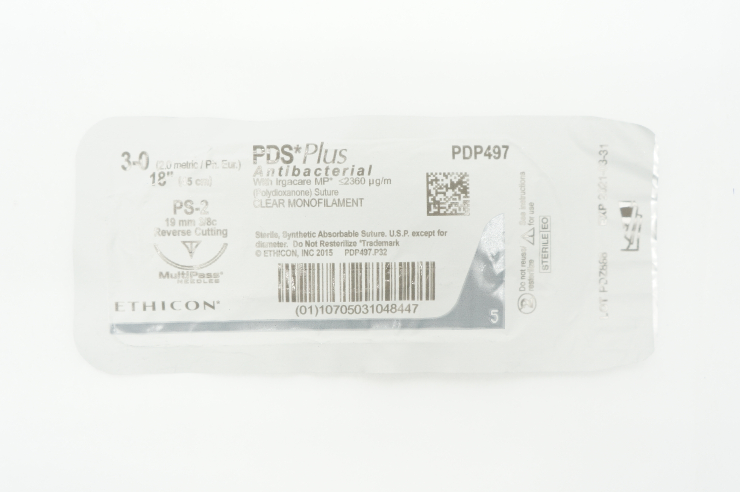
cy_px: 246
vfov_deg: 32.9
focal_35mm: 40
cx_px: 370
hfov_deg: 48.0
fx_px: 832
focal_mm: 27
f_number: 4
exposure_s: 1/60
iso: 400
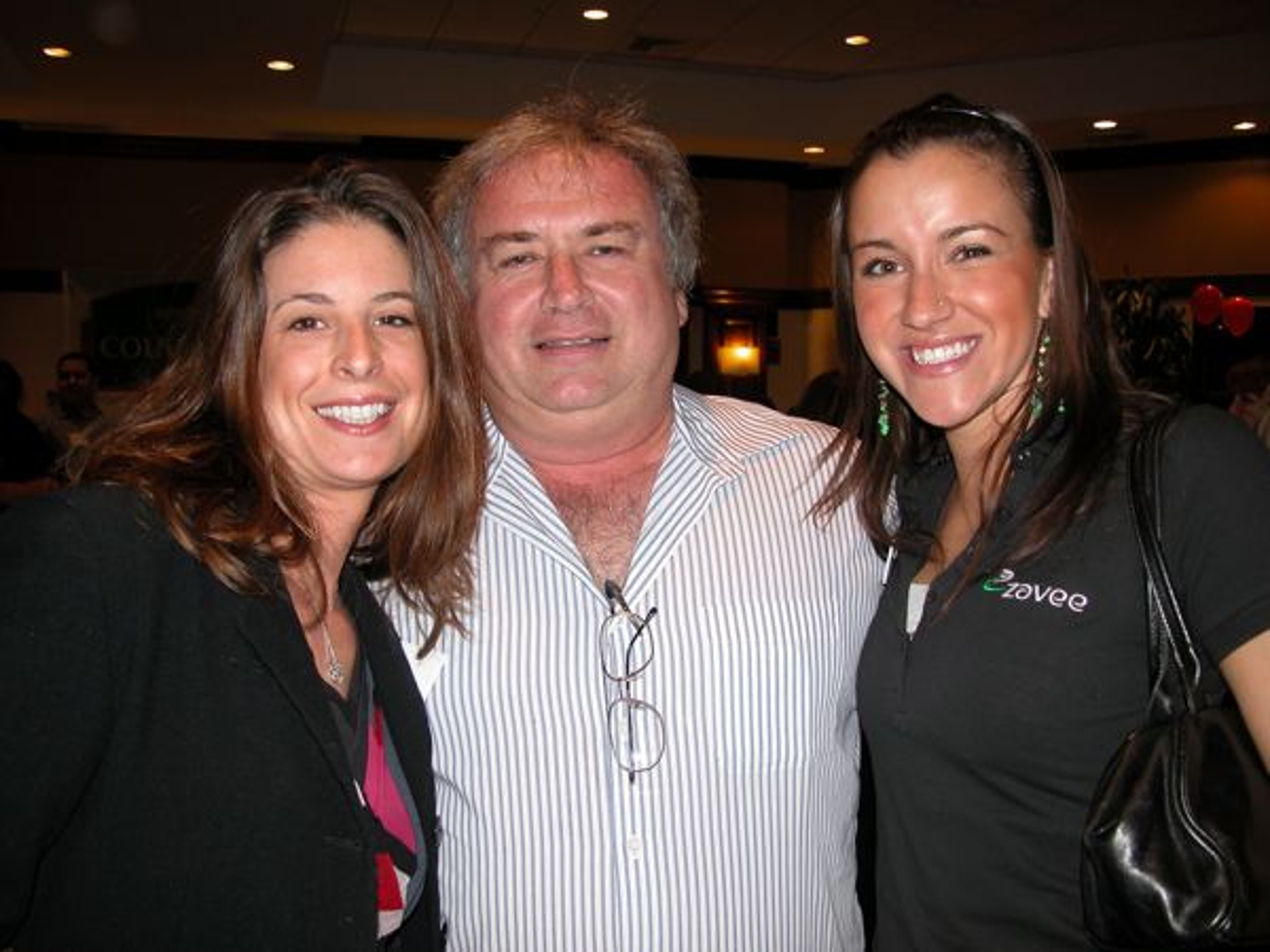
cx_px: 635
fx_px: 1284
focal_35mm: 35
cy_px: 476
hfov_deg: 52.6
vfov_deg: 40.7
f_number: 2.8
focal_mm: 8.9
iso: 100
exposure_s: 1/60
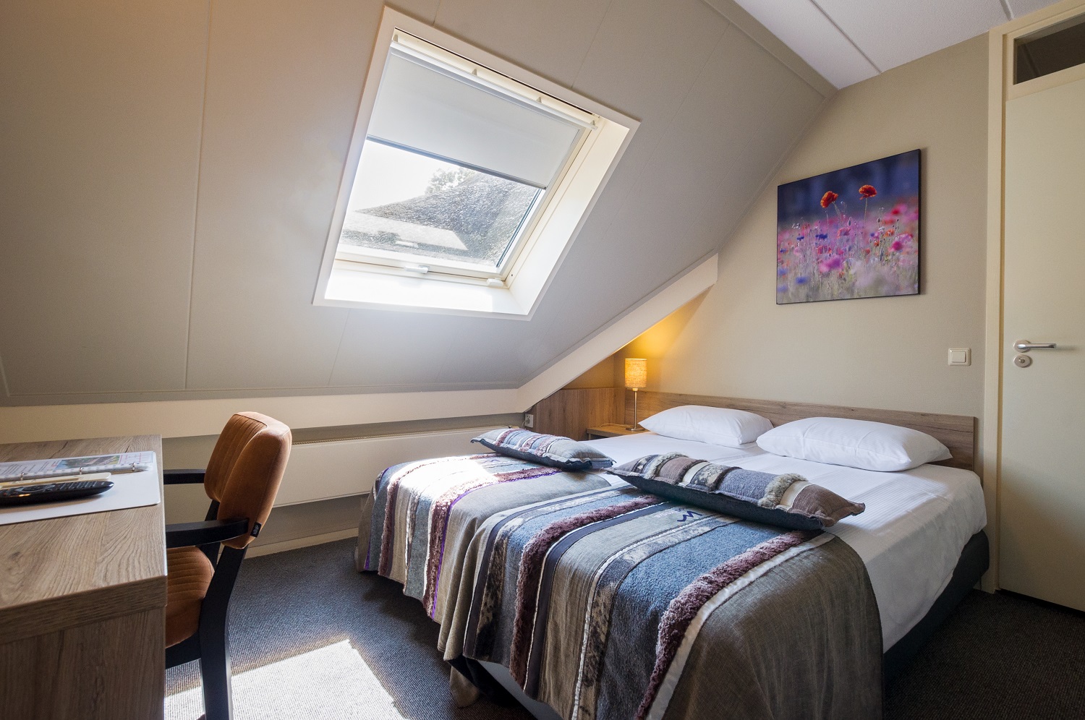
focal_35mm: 15
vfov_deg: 77.2
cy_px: 360
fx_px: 451
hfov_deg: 100.5
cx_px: 542
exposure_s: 1/20
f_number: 8
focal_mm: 10
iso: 640
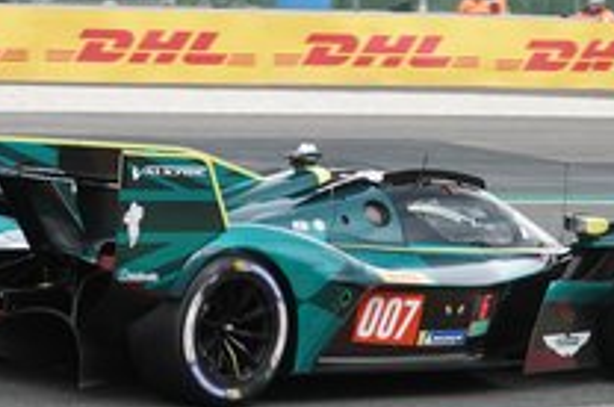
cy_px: 354
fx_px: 3065
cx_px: 348
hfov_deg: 11.4
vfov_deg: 7.6
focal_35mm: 180
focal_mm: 30.5
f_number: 3.5
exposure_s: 1/800
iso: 250
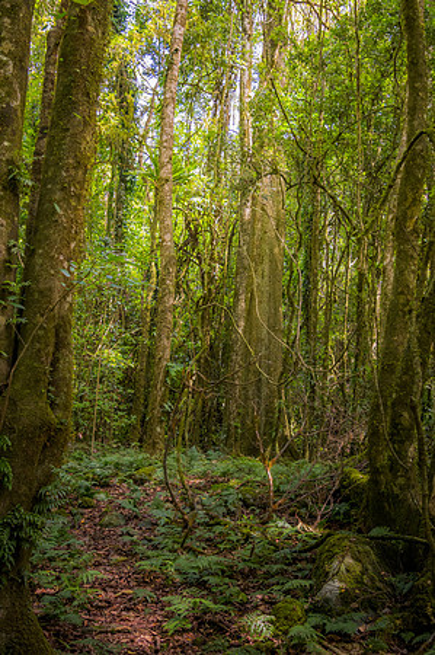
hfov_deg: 34.1
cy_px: 328
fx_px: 708
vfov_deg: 49.6
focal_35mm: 39
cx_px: 218
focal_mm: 26
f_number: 5.6
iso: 800
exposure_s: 1/50
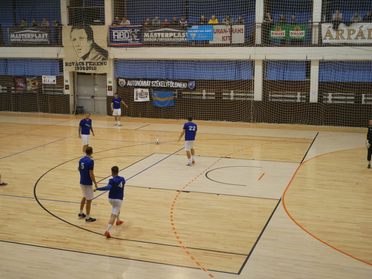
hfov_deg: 38.2
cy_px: 140
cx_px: 186
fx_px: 538
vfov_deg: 29.1
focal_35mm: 50
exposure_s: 1/60
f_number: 5.3
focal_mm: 25
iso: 1250
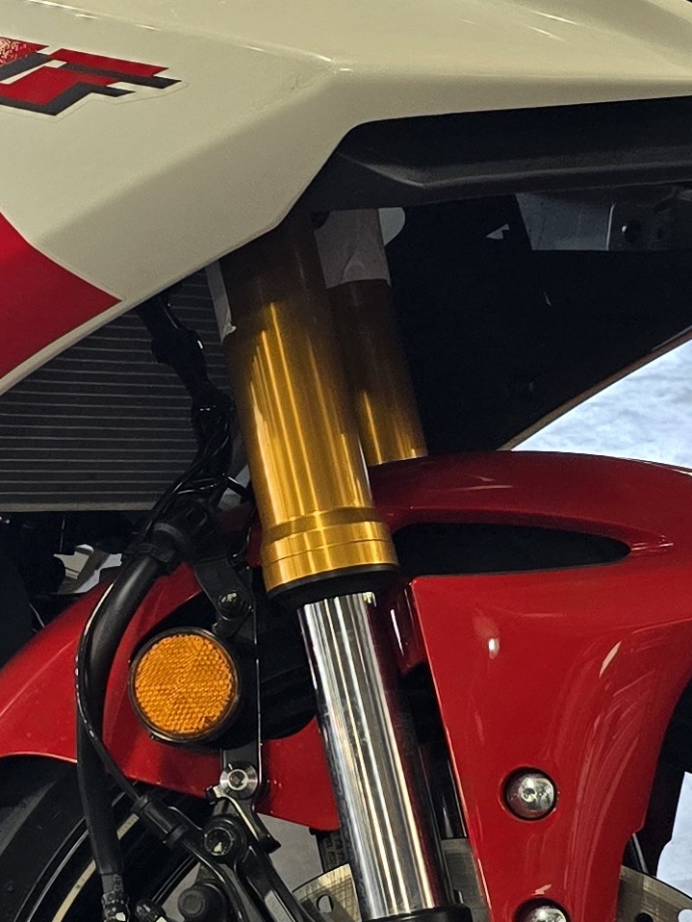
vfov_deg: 20.4
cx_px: 2
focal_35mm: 96
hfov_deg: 15.1
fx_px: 2558
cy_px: 474
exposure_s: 1/120
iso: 200
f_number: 1.7
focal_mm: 6.3
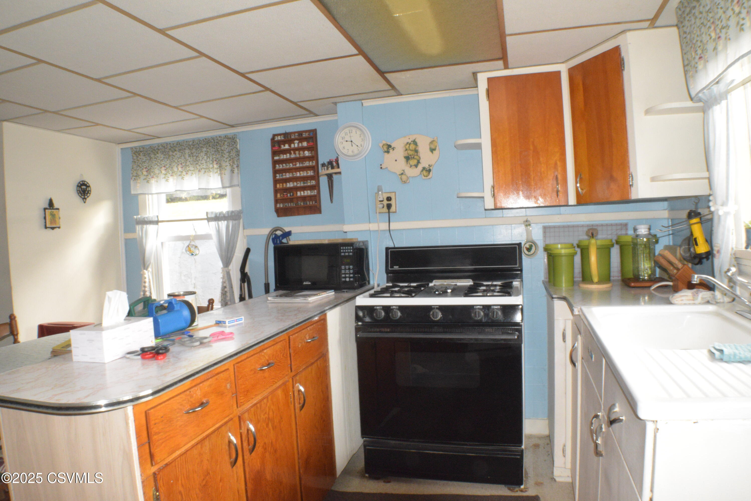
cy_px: 250
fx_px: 688
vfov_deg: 40.0
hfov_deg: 57.2
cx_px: 376
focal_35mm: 33
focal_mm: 22
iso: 3200
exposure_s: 1/15
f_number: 25
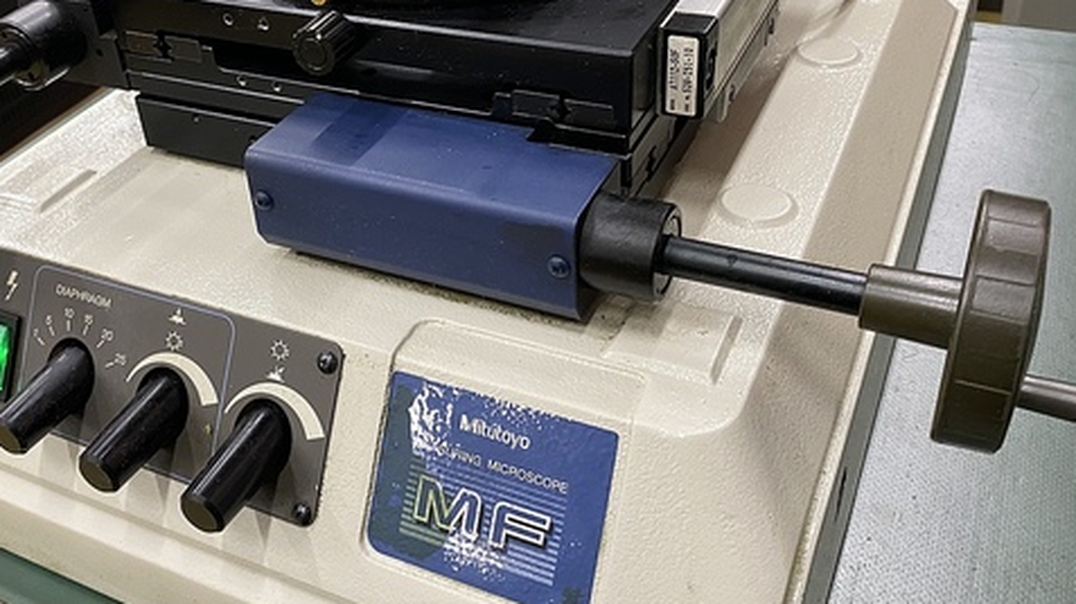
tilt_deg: -33.6
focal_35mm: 38
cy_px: 232
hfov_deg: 52.3
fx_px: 1084
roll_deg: +5.8
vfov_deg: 31.1
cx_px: 413
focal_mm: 4.25
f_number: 1.8
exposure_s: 1/50
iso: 200
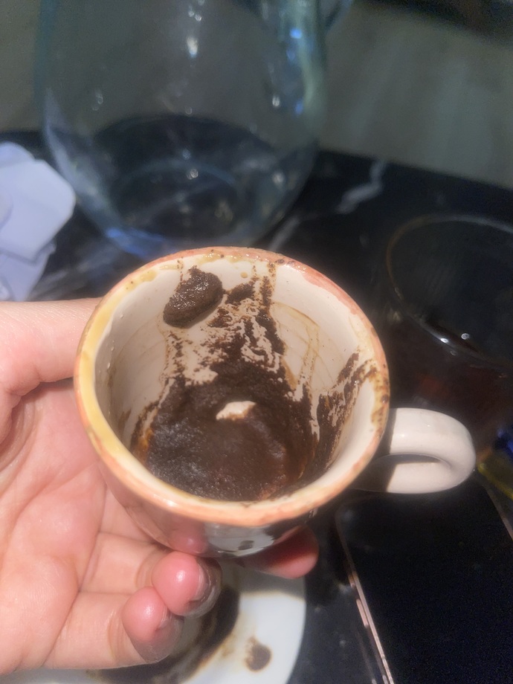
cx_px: 256
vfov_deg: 69.4
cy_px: 342
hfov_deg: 54.9
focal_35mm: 25
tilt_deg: -51.4
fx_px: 494
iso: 32
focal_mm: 5.1
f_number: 1.6
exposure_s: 1/45
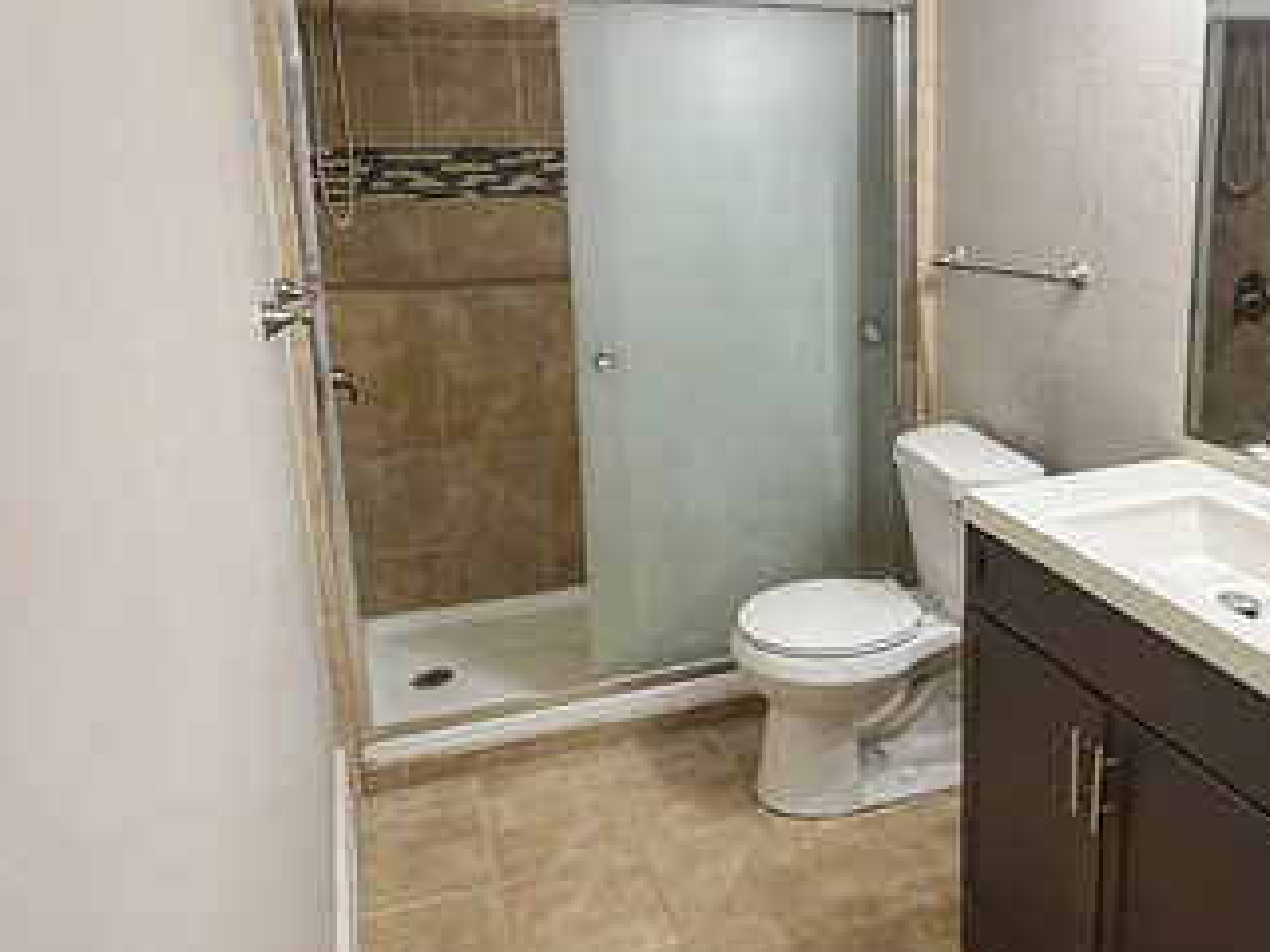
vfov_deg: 49.4
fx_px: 1027
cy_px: 373
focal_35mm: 28
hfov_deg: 62.6
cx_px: 790
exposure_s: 1/60
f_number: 2.2
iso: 320
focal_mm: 2.22
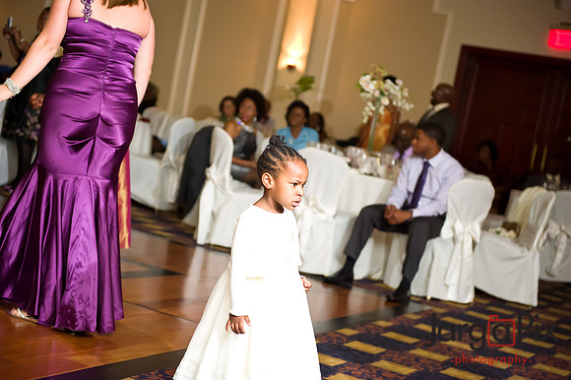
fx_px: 1110
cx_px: 286
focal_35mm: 70
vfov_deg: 19.4
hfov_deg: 28.9
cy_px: 190
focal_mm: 70
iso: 3200
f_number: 3.2
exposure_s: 1/125
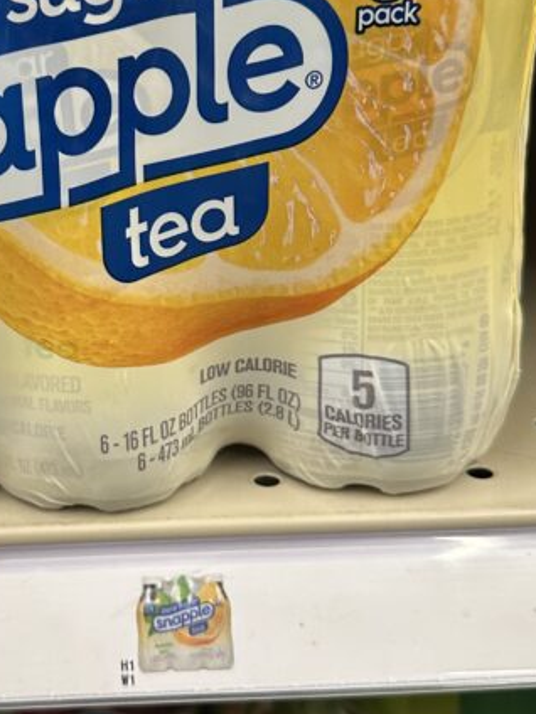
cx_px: 113
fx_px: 1197
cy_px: 259
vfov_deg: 33.0
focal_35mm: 58
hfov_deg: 24.8
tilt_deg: -21.5
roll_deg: +2.5
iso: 250
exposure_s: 1/70
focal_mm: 6.86
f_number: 1.78
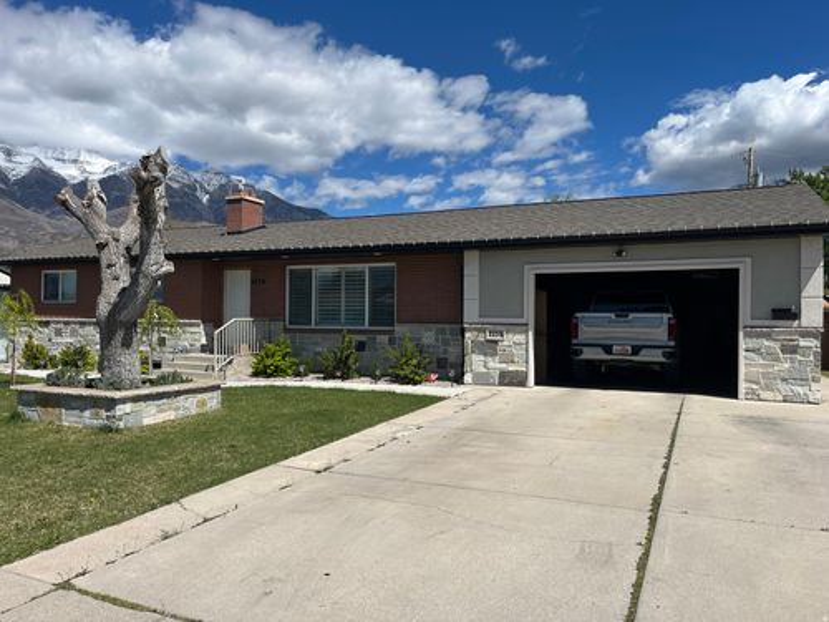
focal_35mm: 26
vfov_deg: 53.1
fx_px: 623
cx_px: 414
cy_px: 311
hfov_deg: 67.3
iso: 50
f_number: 1.6
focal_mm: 5.1
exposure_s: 1/5848
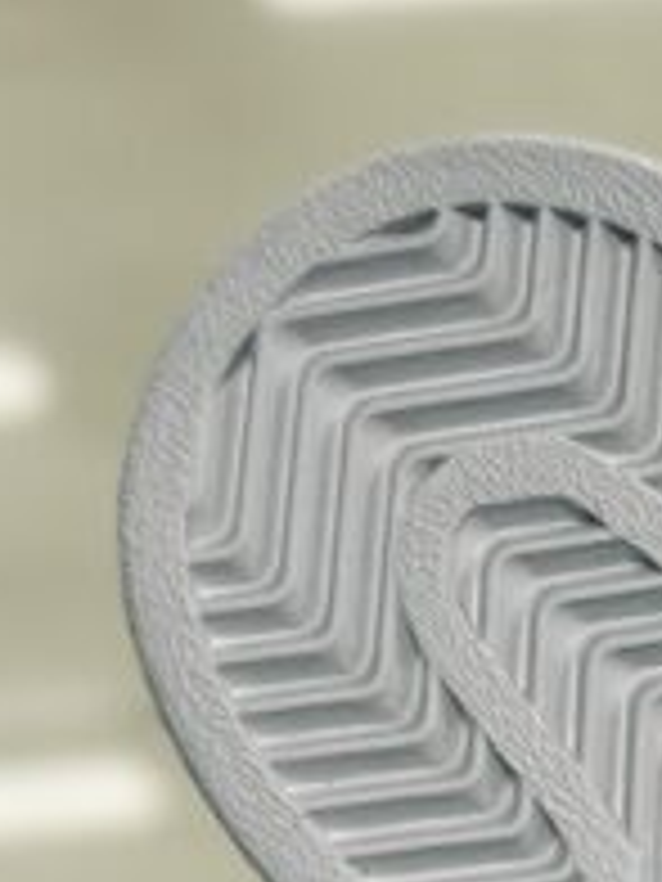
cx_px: 1405
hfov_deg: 6.3
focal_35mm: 229
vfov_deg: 8.3
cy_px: 1586
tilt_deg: -53.4
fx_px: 5839
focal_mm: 6.86
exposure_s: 1/159
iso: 64
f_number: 1.78
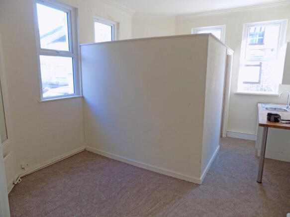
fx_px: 193
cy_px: 108
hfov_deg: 73.9
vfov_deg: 58.9
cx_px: 145
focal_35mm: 23
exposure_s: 1/30
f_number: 3.1
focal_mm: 4
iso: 80
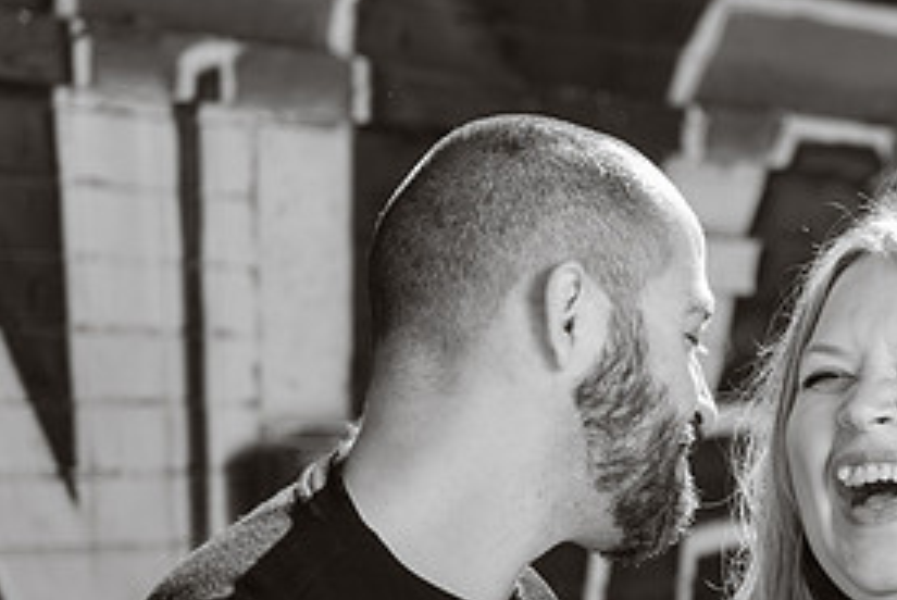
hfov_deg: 14.8
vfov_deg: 10.0
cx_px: 786
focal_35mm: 137
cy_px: 504
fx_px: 3417
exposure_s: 1/200
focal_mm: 65
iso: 50
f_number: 4
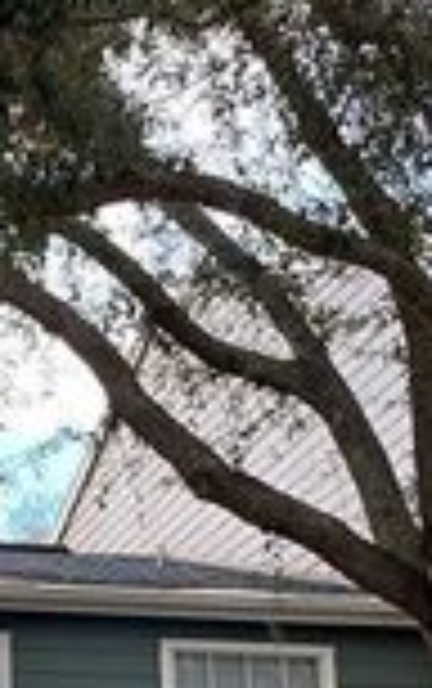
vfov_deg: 17.2
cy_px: 533
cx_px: 104
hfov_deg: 10.9
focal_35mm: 120
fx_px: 2254
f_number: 1.8
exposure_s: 1/121
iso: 80
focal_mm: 4.25
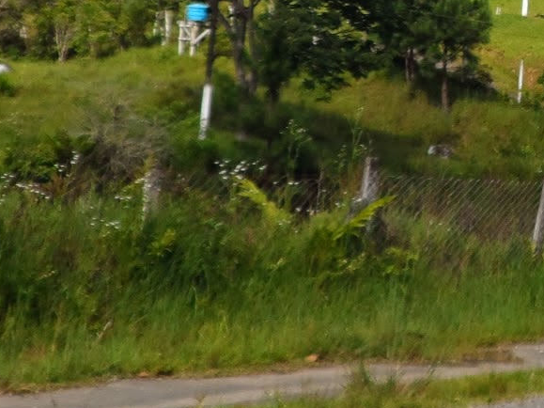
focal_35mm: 99
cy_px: -46
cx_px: 685
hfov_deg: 18.6
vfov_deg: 14.6
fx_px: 1555
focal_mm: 4.9
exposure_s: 1/180
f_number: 8.8
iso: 80
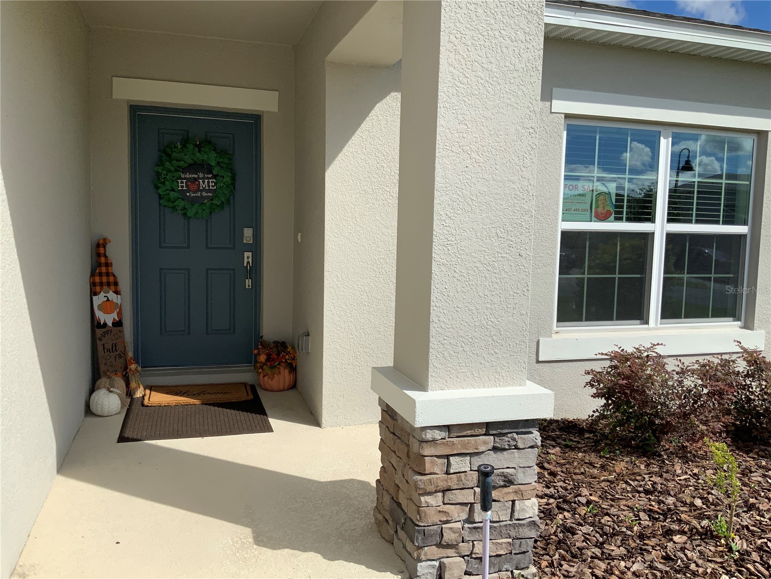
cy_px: 290
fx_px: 646
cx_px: 386
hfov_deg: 61.7
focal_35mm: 29
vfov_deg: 48.2
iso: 20
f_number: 1.8
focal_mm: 3
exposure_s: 1/3125
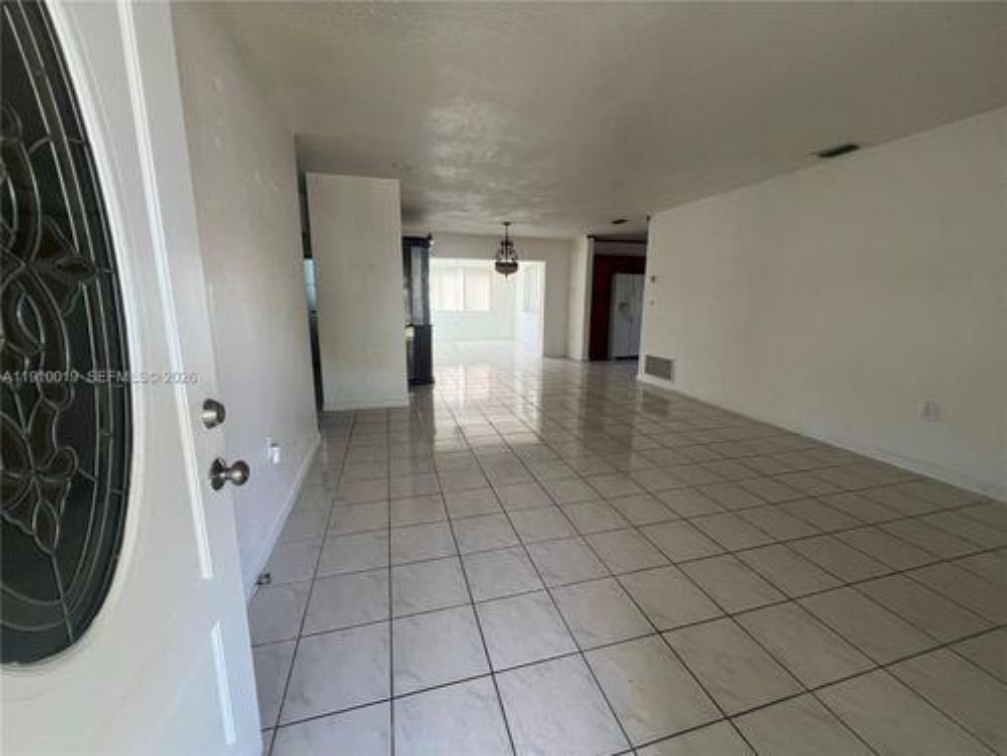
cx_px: 504
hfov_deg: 106.2
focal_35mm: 13
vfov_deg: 89.9
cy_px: 378
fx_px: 378
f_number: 1.8
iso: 100
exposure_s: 1/99
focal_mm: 1.57
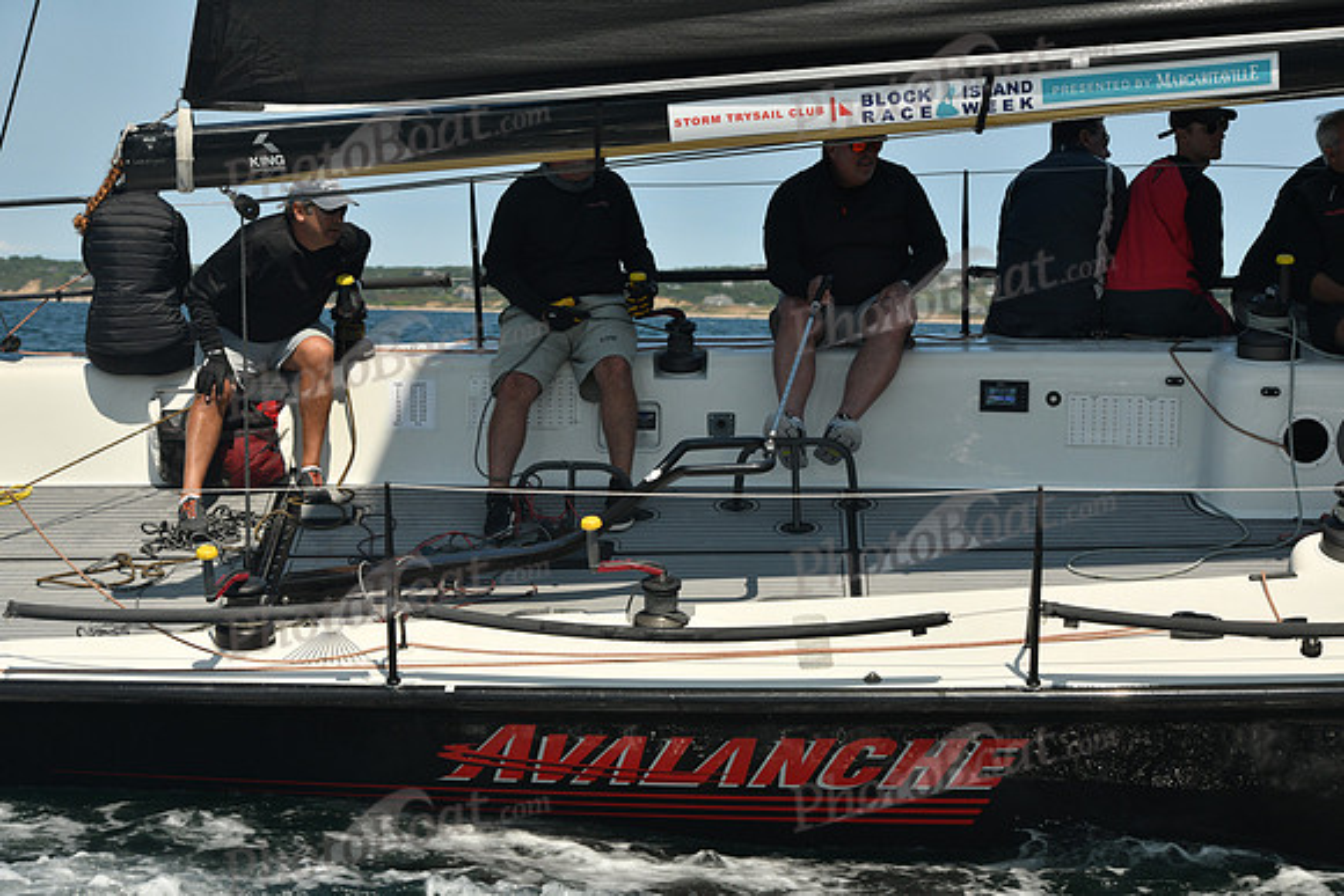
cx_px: 672
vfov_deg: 13.7
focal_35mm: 100
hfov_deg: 20.4
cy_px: 448
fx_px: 3734
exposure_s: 1/640
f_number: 8
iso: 320
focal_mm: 100
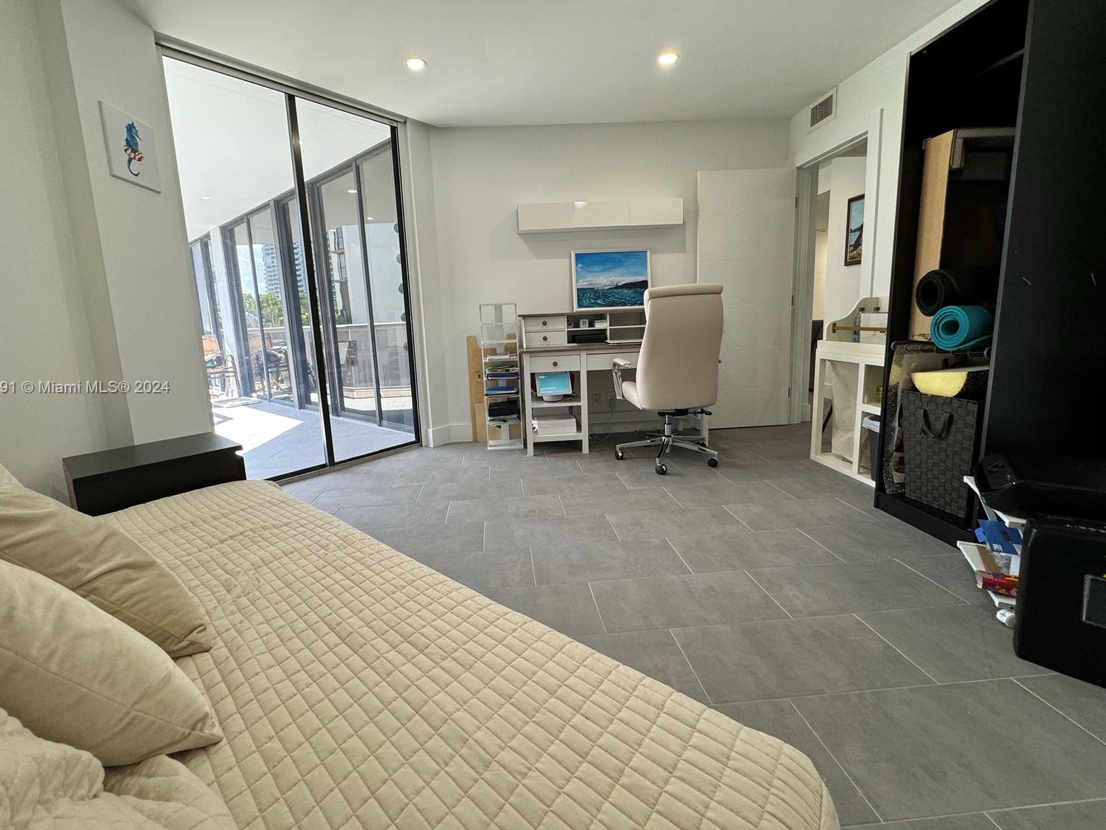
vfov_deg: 81.7
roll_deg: +2.6
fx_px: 479
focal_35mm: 15
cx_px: 525
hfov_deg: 98.1
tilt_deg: -8.3
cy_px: 388
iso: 160
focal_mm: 2.22
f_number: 2.2
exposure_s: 1/120
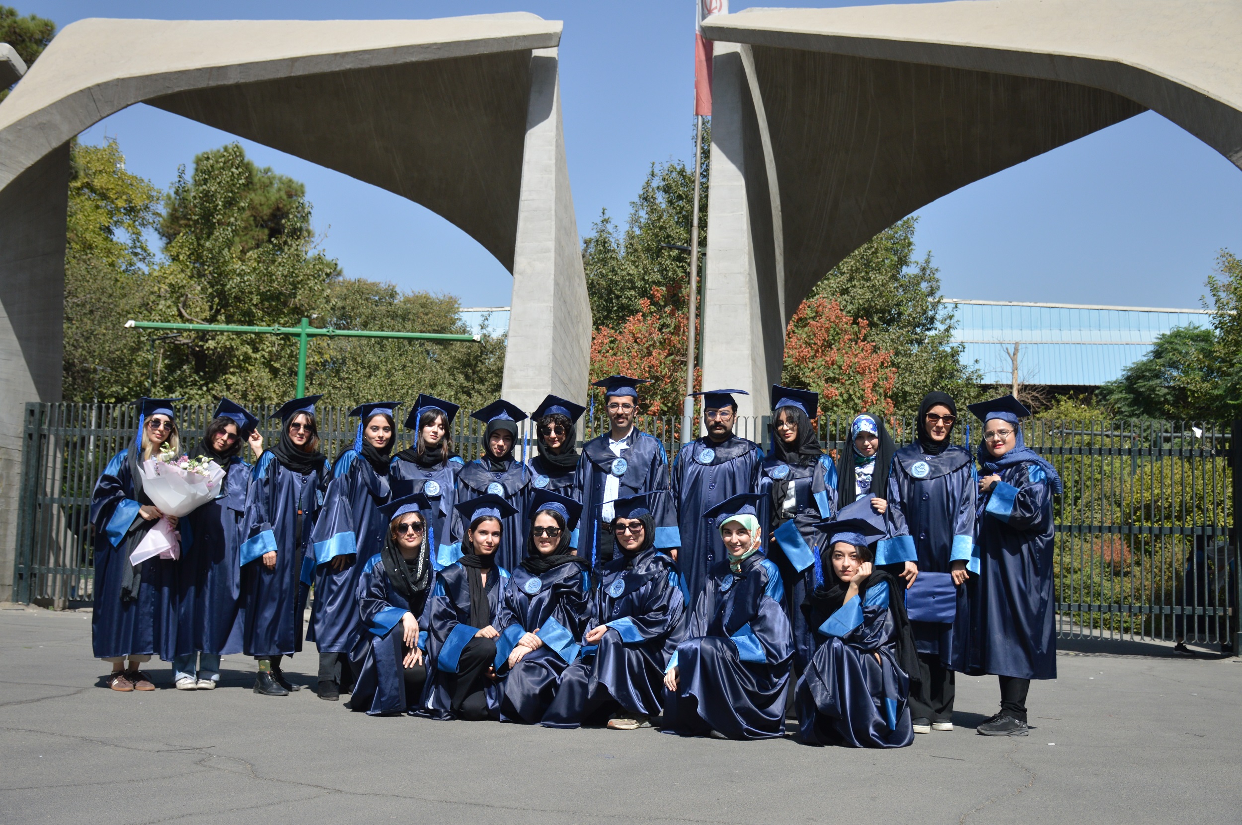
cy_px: 412
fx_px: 1551
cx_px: 621
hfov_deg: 43.6
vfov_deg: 29.8
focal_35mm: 45
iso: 200
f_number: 4
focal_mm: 30
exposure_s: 1/1600
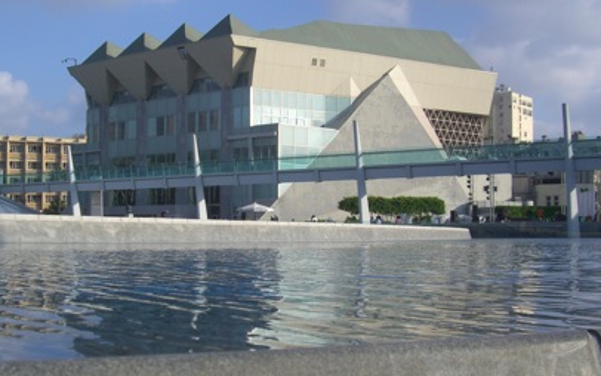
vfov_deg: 23.1
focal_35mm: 56
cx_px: 253
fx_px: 917
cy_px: 227
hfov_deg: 36.2
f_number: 5.6
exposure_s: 1/250
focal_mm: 7.9
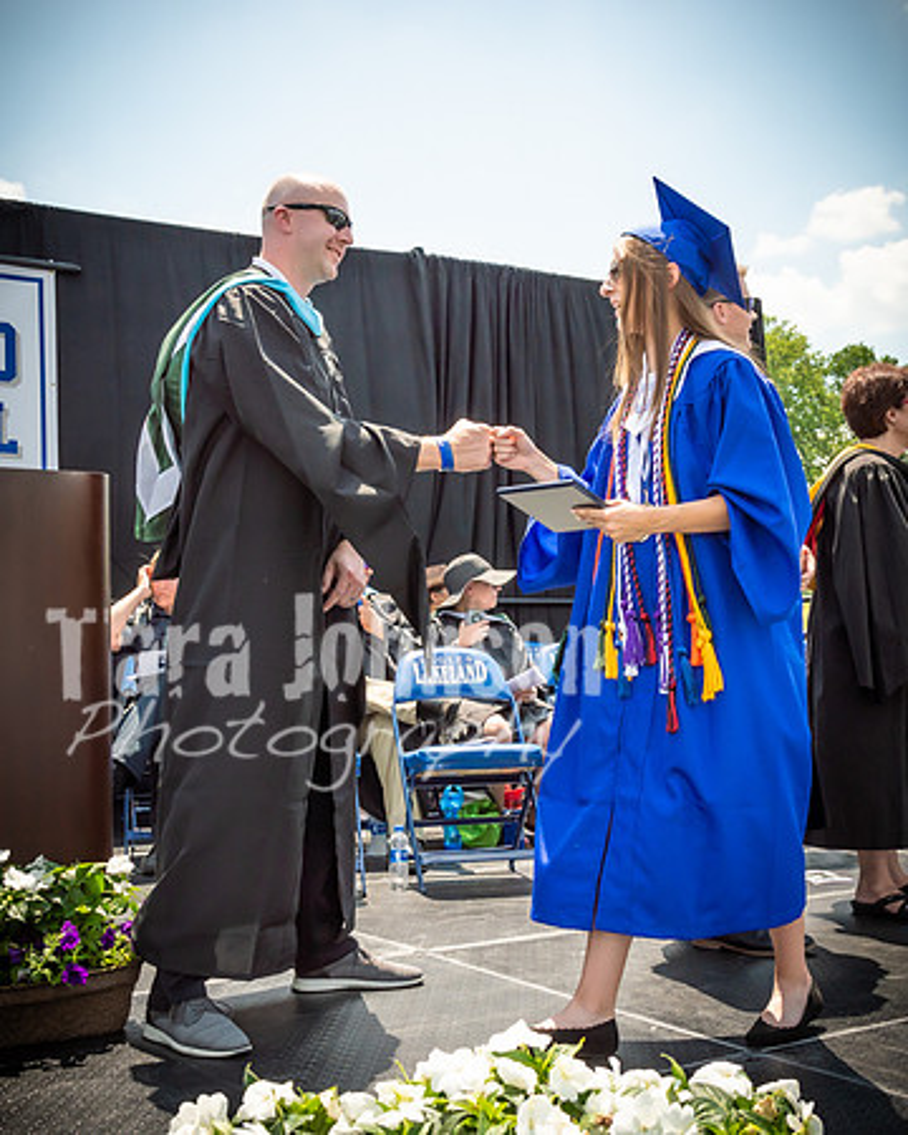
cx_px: 454
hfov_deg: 32.4
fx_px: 1562
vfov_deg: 39.9
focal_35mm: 47
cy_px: 568
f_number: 7.1
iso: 200
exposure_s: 1/800
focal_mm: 22
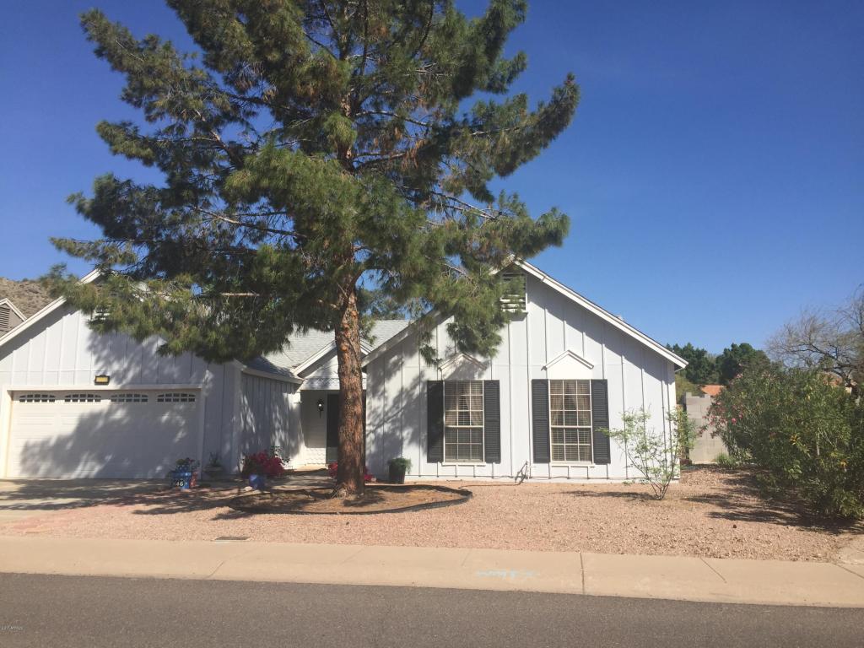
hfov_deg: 61.7
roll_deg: -0.8
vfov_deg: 48.2
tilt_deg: +7.9
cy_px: 324
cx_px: 432
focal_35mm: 29
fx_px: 724
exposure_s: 1/2326
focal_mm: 4.15
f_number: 2.2
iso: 32
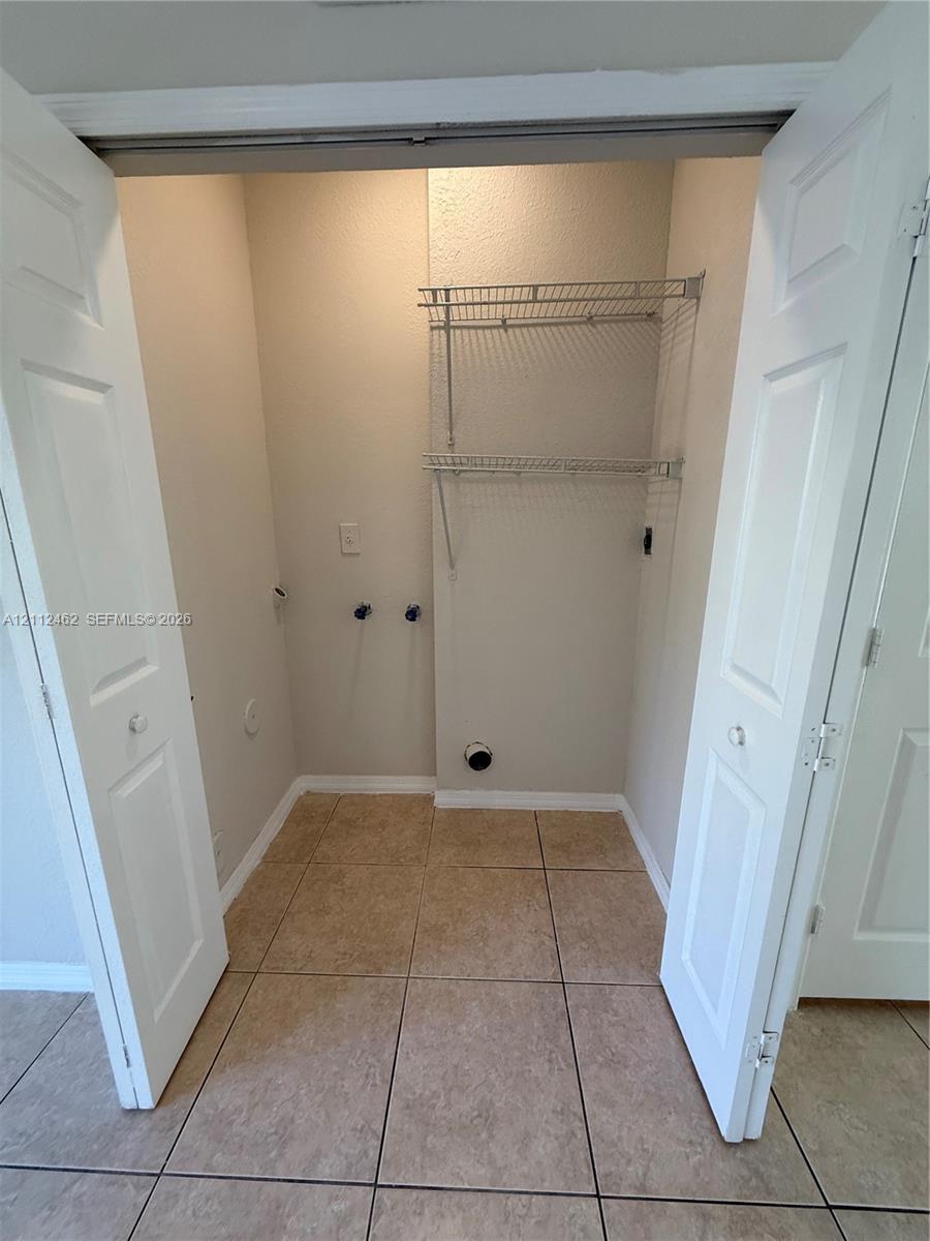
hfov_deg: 85.7
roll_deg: -0.5
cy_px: 620
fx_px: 502
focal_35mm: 14
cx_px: 465
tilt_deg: -12.9
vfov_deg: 102.1
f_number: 2.2
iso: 200
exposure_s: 1/120
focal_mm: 2.22
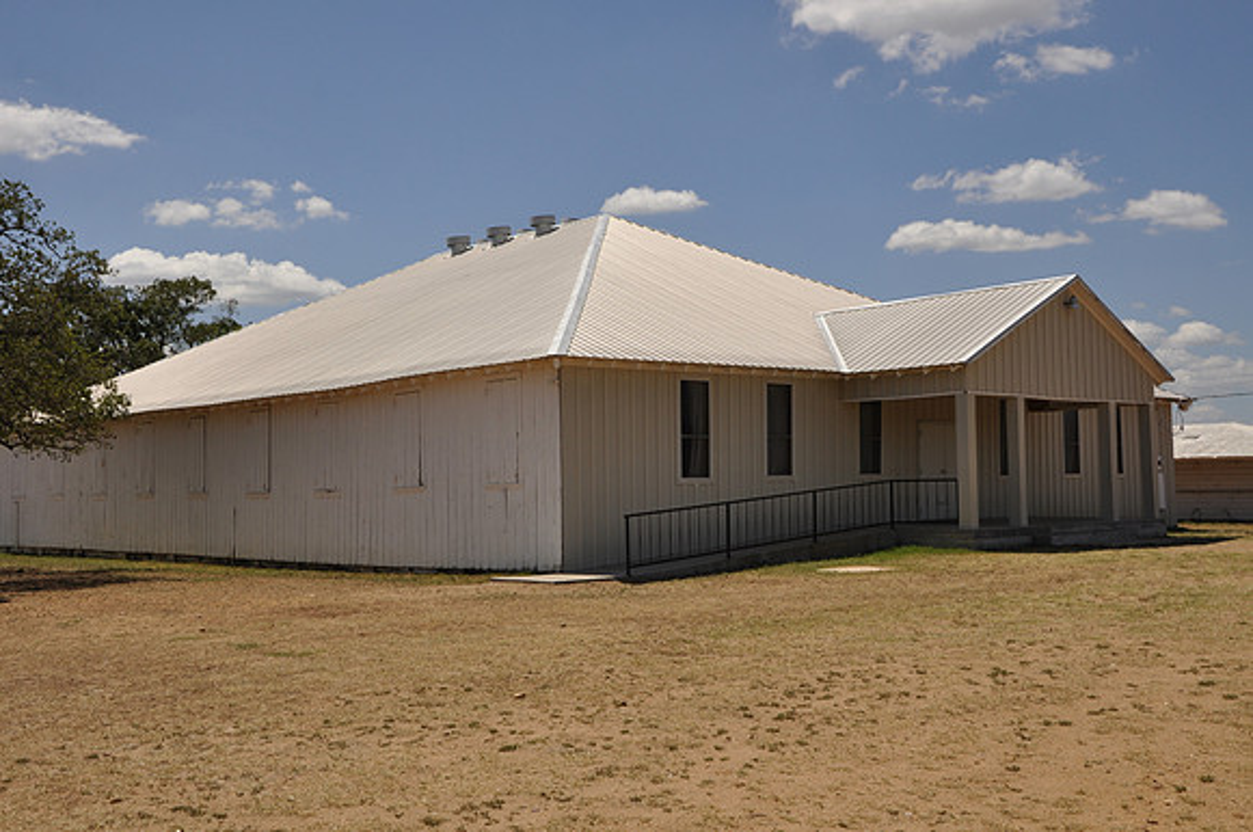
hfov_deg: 51.3
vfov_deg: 35.4
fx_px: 1303
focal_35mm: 38
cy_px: 416
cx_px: 626
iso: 200
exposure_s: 1/125
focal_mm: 25
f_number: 11
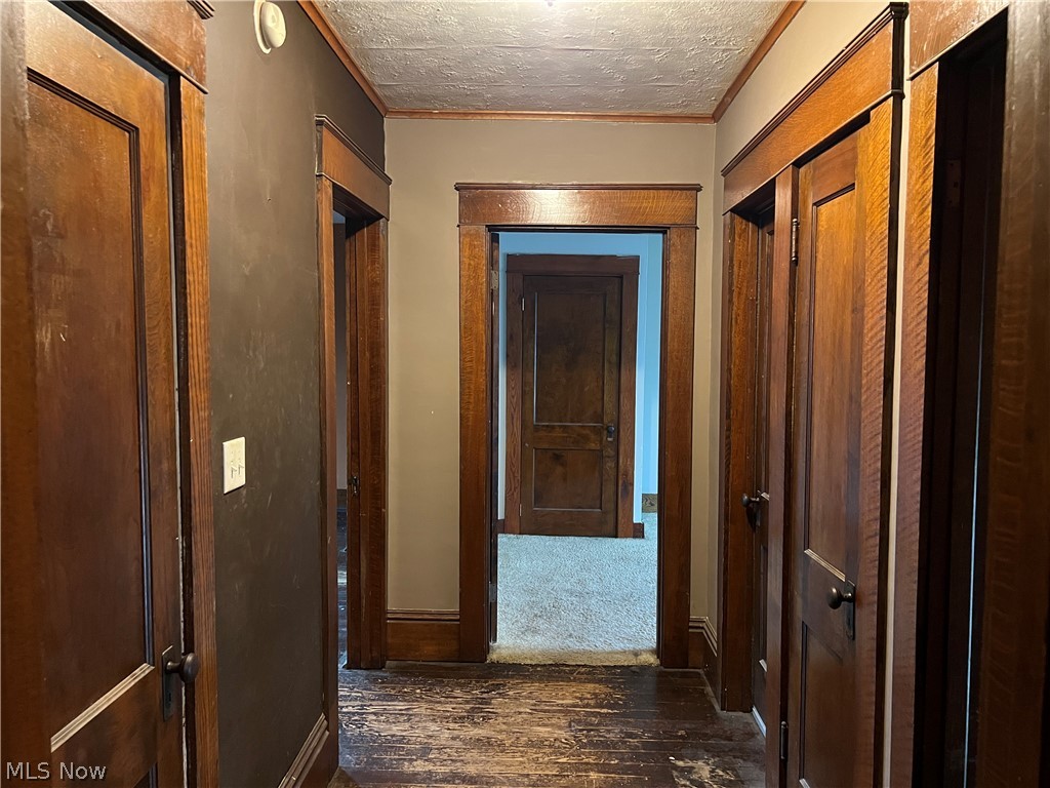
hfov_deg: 67.3
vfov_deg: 53.1
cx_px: 525
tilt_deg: -3.6
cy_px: 394
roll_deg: -0.4
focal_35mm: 26
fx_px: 789
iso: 500
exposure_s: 1/30
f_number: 1.5
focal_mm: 5.7
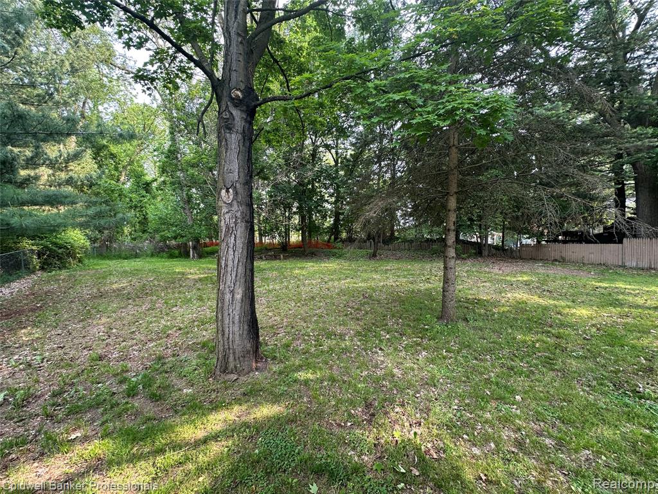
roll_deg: +0.0
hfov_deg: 102.1
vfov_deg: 85.7
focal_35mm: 14
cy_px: 247
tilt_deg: -1.3
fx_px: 266
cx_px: 329
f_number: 2.2
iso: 50
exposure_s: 1/99
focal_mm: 2.22
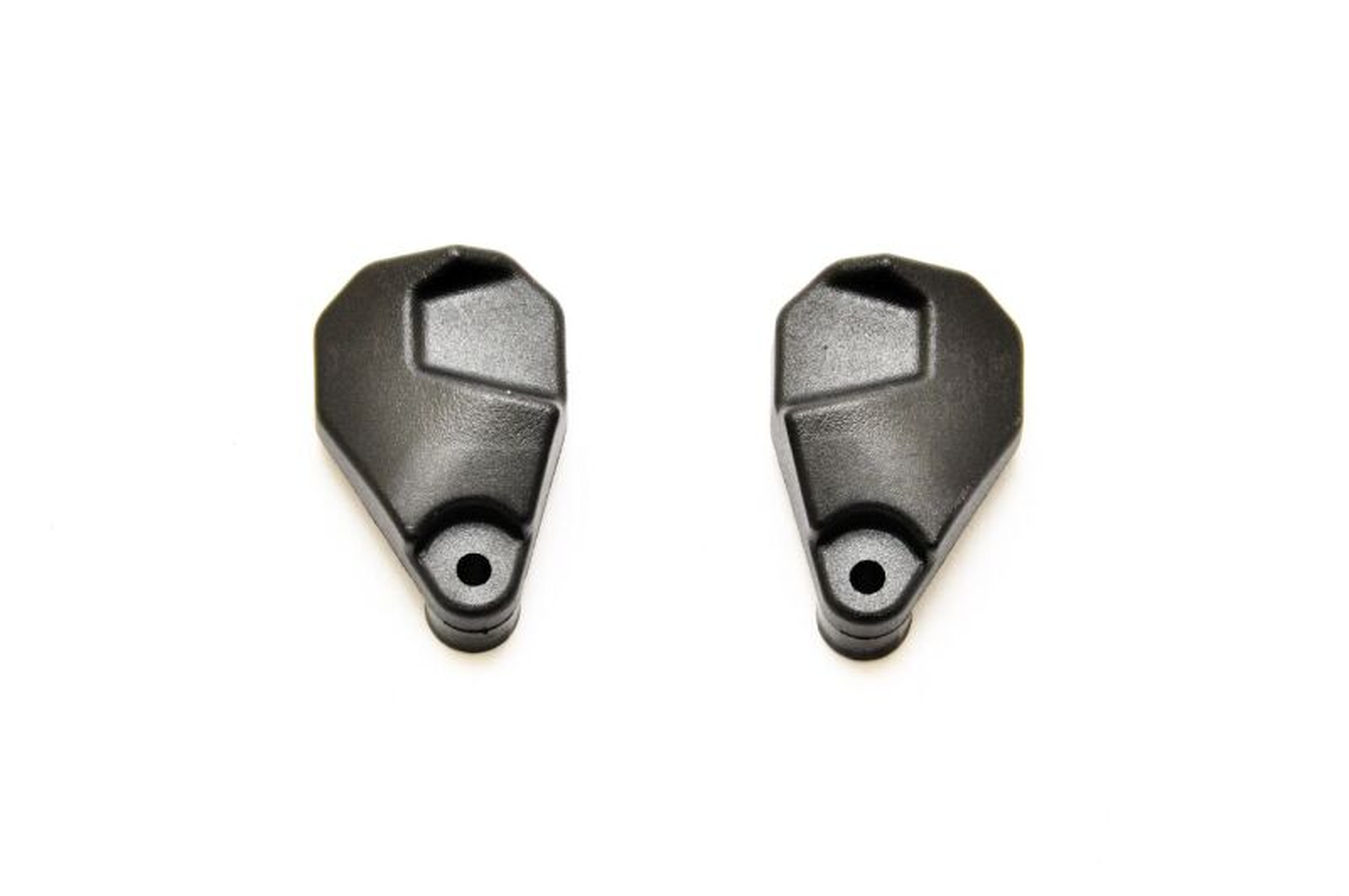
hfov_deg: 6.9
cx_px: 674
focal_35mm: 300
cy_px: 448
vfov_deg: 4.6
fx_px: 11226
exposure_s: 1/60
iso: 400
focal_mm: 200
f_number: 22
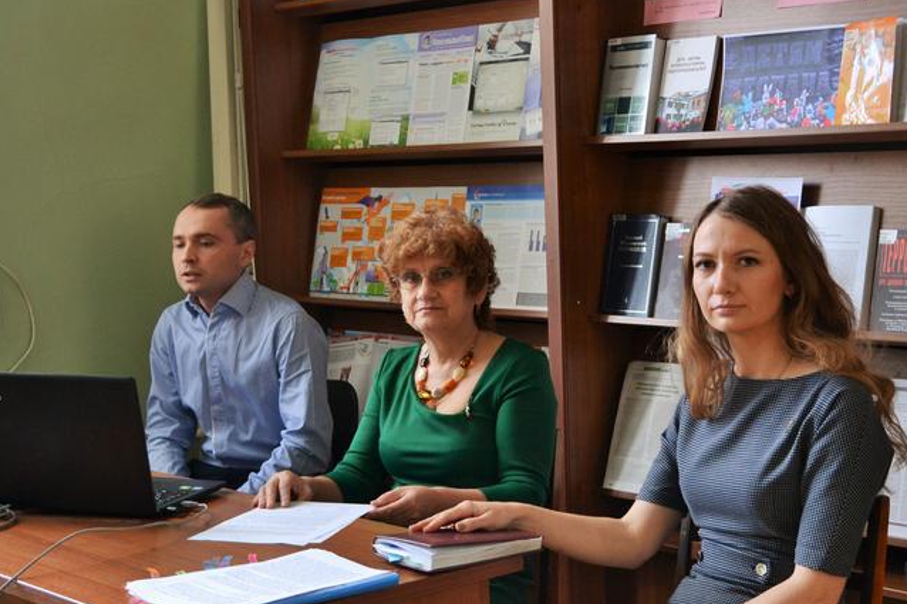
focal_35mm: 64
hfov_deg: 31.4
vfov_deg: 21.2
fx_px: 1612
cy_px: 350
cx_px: 519
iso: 800
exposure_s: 1/60
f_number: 5
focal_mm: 34
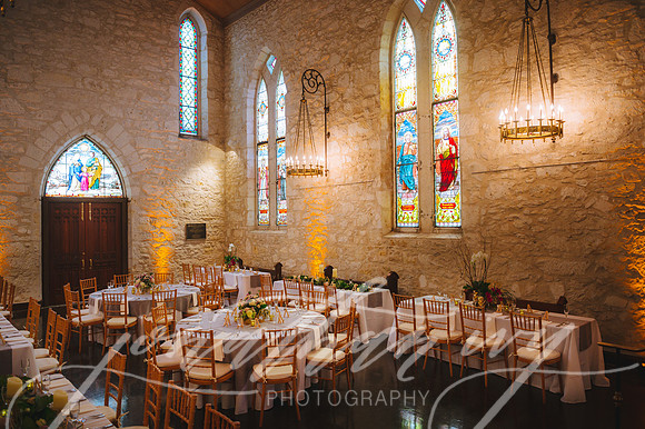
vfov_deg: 47.9
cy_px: 214
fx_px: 483
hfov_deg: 67.4
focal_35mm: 27
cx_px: 322
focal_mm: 27
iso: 800
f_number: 2.8
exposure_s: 1/80
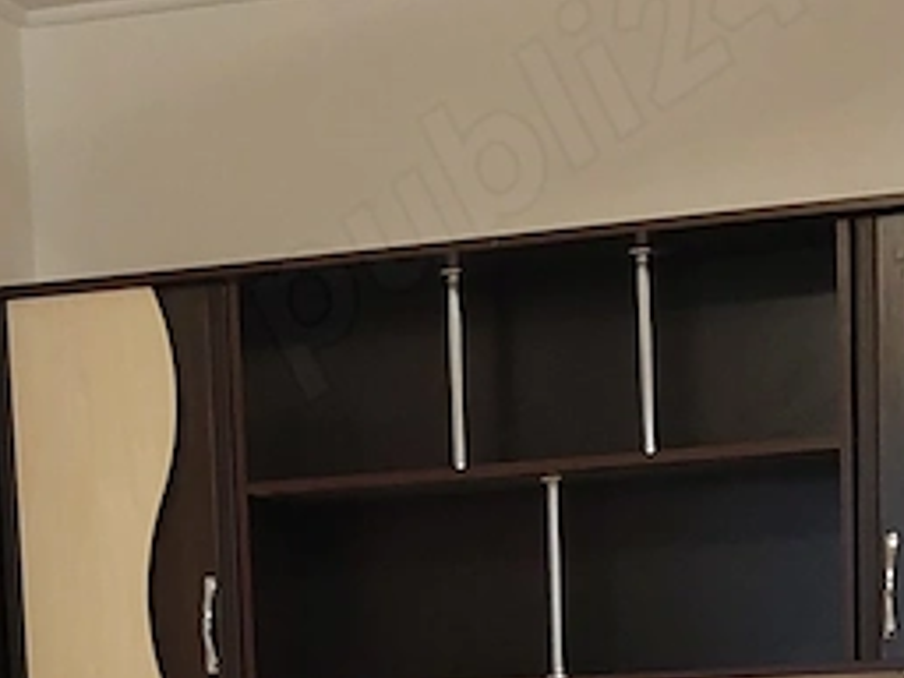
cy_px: 1038
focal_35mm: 117
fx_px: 3055
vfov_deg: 12.0
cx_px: 208
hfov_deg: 16.7
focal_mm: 4.6
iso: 250
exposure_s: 1/50
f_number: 1.8
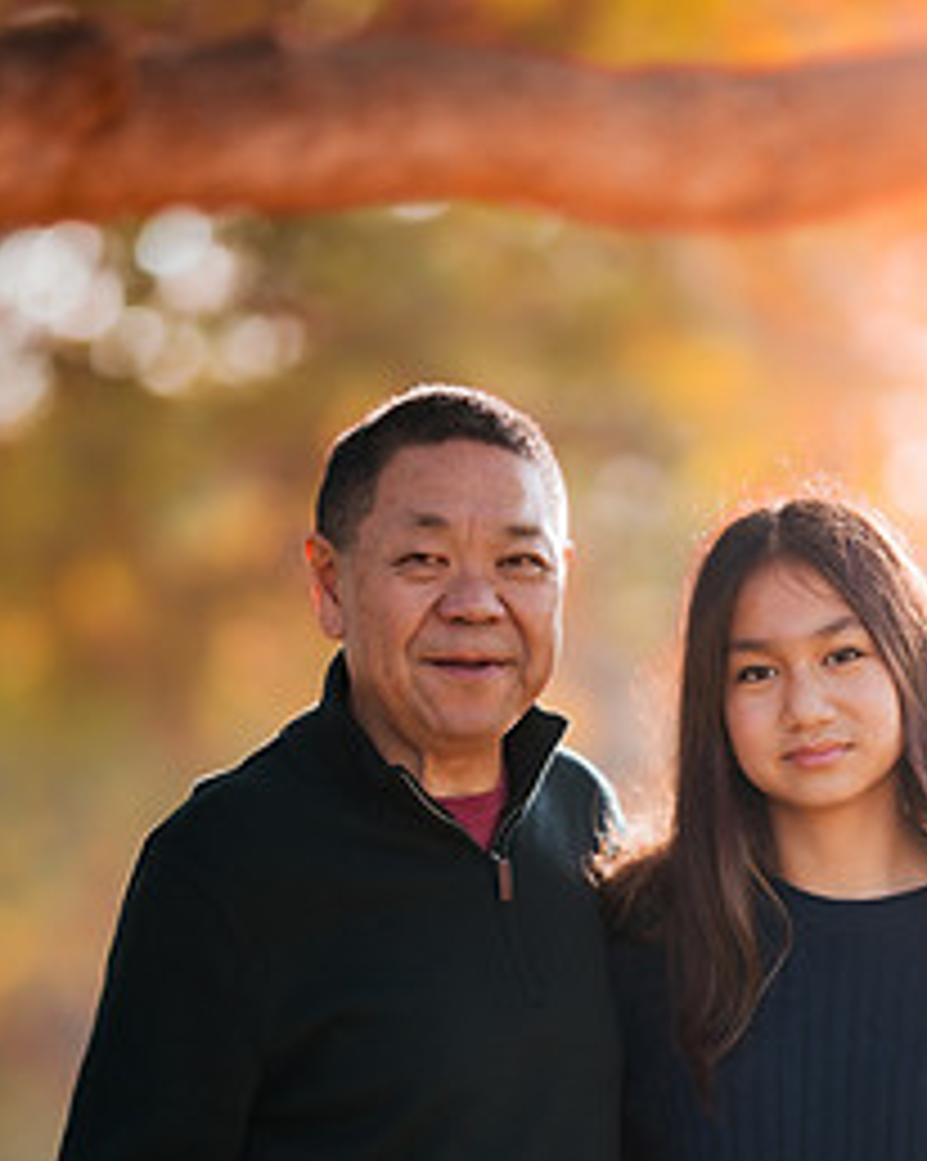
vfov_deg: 8.7
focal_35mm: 221
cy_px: 976
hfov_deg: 7.0
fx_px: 7588
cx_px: 621
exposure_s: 1/320
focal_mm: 135
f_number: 1.8
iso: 80
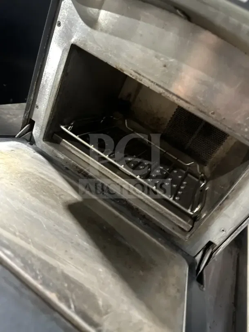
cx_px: 124
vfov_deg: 71.6
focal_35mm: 24
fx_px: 230
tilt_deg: -28.3
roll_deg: -29.9
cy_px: 166
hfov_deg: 56.8
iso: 2000
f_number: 1.78
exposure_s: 1/29
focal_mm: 6.86
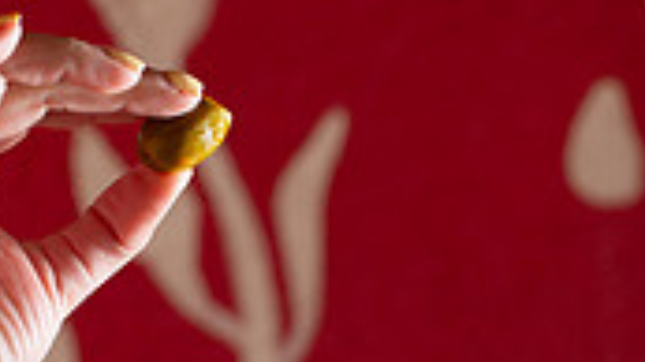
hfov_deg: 15.8
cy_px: 478
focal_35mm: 136
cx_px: 388
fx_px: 2324
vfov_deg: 8.8
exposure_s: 1/200
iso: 250
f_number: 4.5
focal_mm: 50
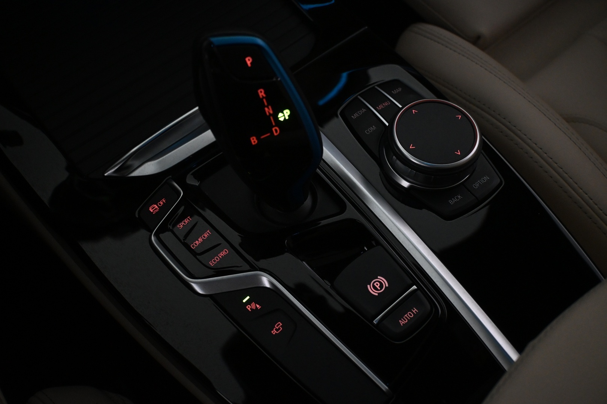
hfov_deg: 57.2
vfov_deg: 40.0
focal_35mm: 33
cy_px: 202
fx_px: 556
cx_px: 304
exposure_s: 1/125
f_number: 4
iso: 2500
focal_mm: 22
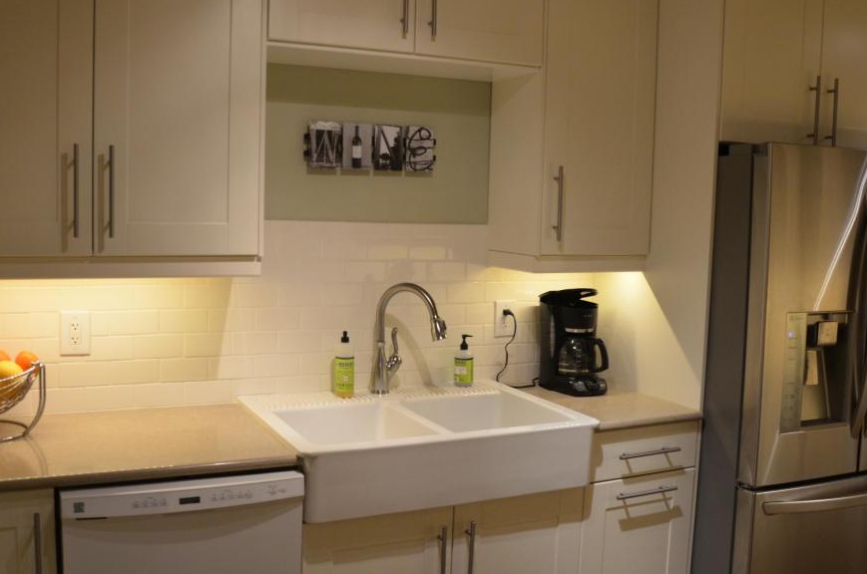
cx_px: 410
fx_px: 865
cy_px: 275
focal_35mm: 36
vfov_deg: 36.7
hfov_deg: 53.2
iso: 800
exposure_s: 1/60
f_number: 4
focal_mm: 18
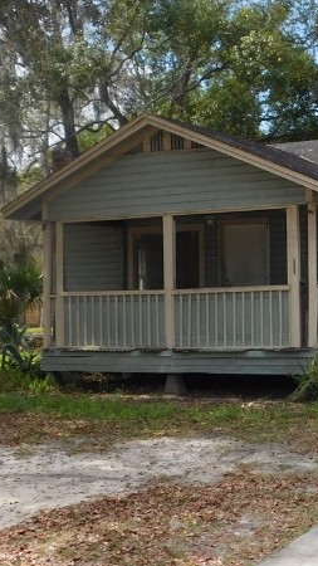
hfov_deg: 19.8
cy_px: 262
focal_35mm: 57
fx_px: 855
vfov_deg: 36.6
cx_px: 382
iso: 125
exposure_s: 1/1250
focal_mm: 4
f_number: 3
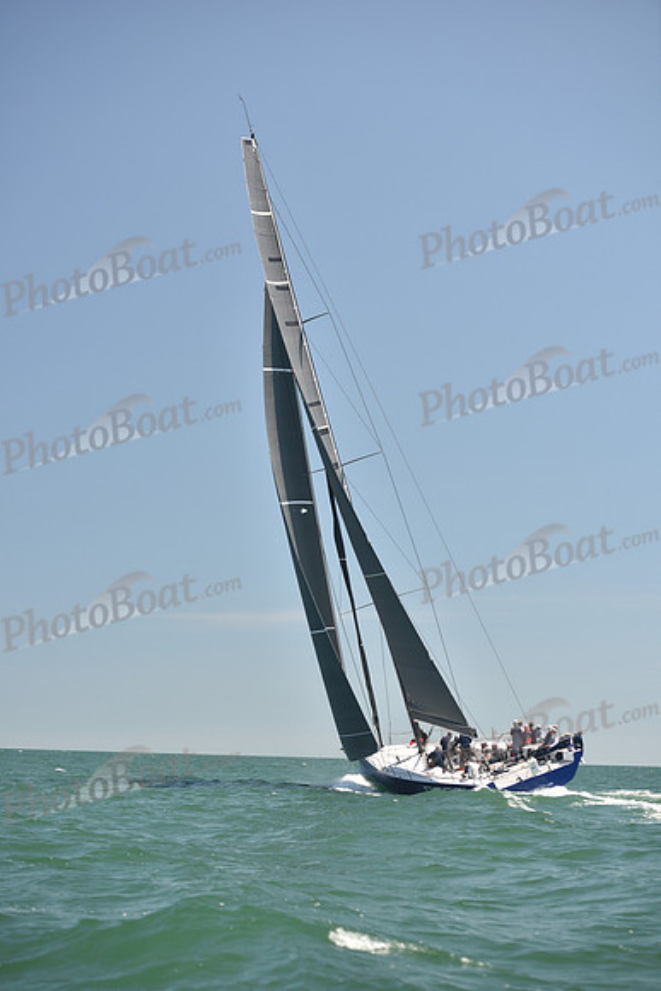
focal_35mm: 70
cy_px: 496
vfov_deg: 28.8
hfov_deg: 19.5
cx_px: 330
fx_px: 1927
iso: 250
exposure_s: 1/800
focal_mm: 70
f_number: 4
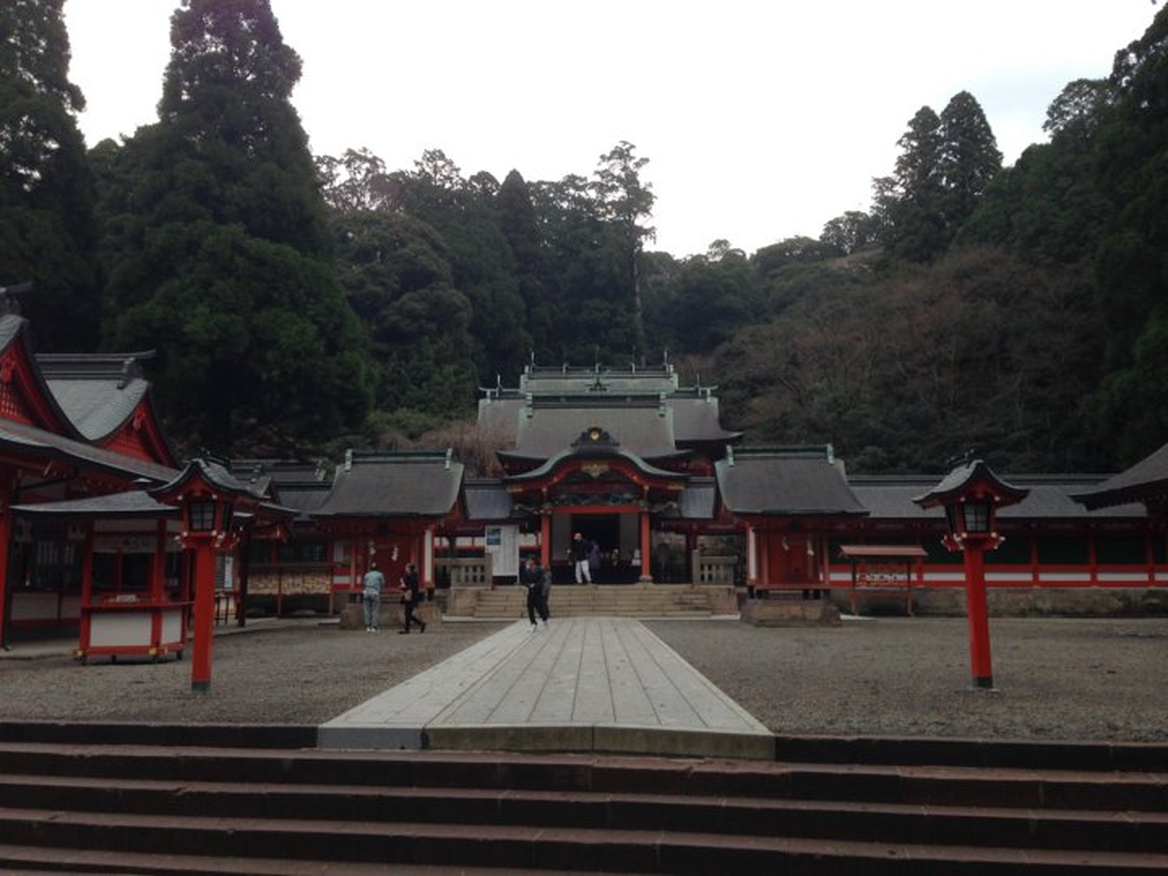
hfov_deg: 55.4
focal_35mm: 33
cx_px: 584
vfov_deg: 42.9
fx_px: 1113
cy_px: 438
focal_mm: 4.12
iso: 50
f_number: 2.4
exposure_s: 1/433
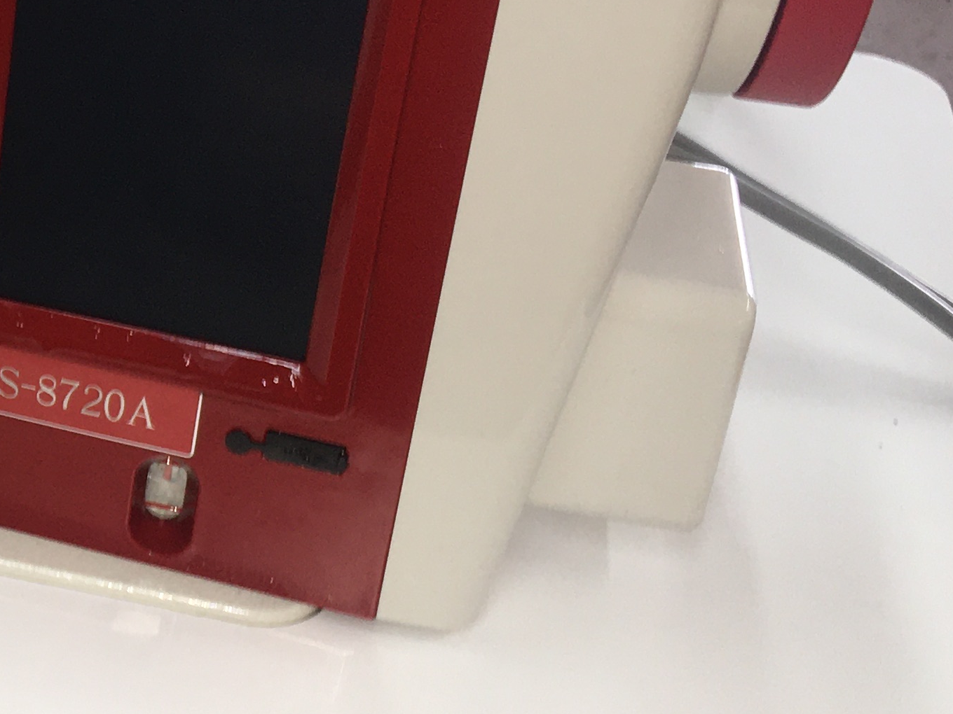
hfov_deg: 20.4
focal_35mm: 86
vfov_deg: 17.1
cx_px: -363
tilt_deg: -27.8
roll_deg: -0.6
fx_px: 2368
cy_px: 200
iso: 32
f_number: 2.2
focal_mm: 4.15
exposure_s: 1/30
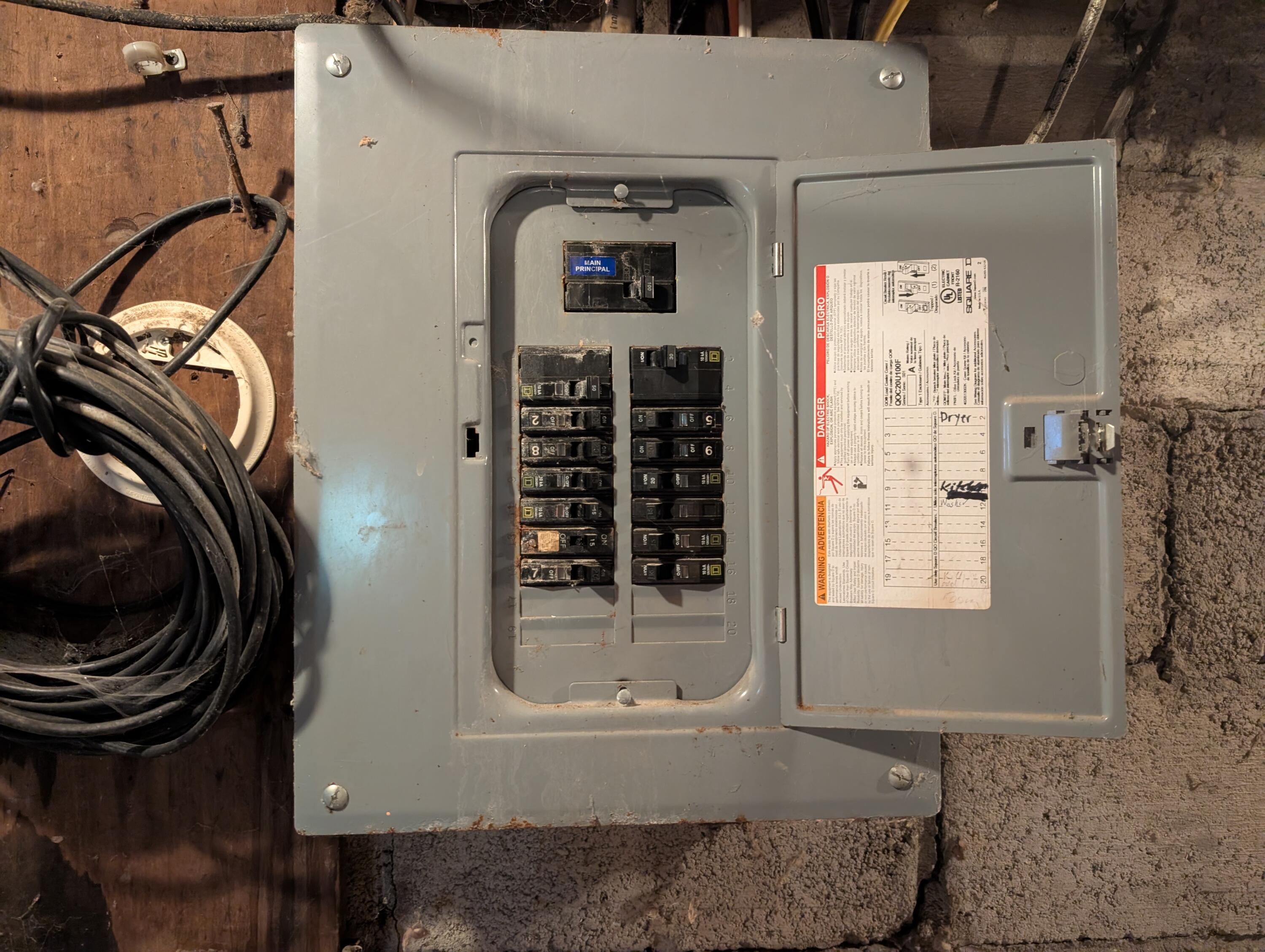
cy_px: 476
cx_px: 632
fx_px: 878
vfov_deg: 56.9
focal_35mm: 24
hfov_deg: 71.5
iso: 1255
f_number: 1.68
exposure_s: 1/40
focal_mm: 6.9
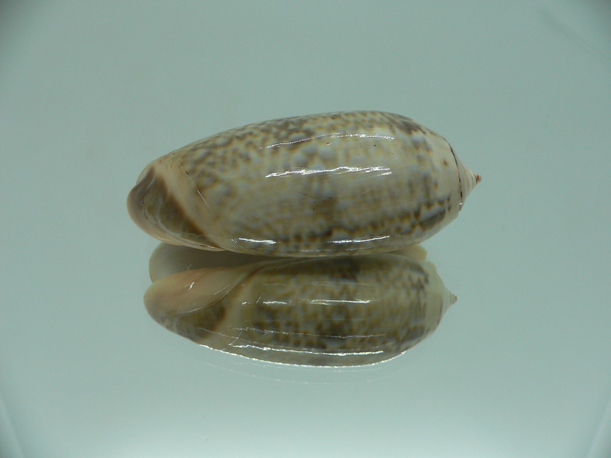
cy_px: 229
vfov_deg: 40.7
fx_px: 618
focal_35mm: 35
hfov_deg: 52.6
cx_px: 306
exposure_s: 1/60
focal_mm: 4.6
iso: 80
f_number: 2.8
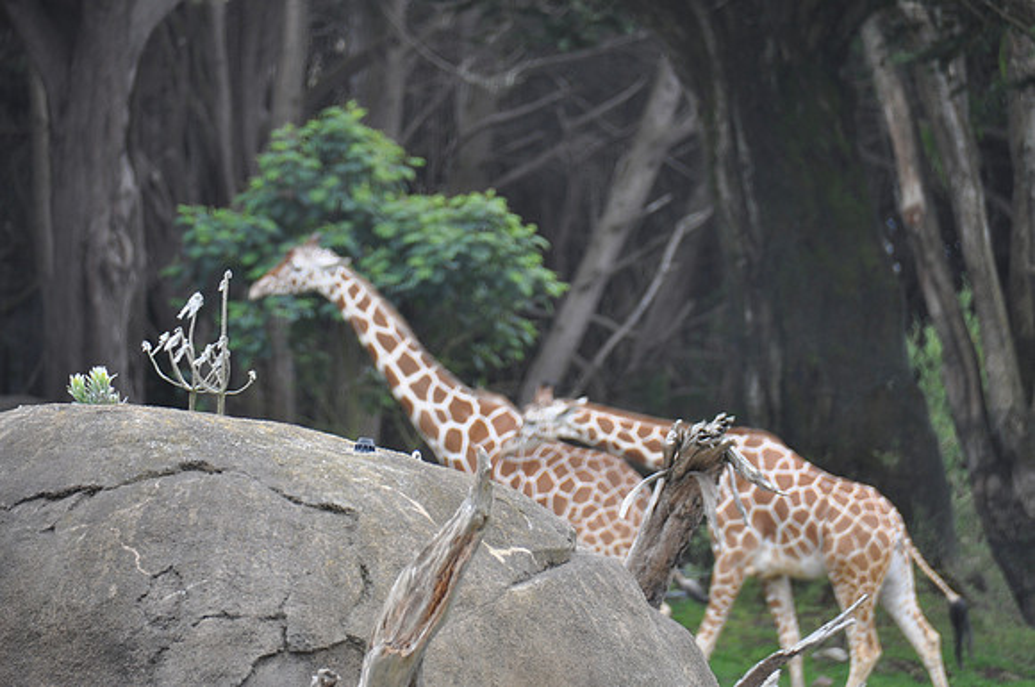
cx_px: 518
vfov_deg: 3.0
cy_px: 344
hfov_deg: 4.6
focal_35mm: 450
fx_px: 12919
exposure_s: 1/320
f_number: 5.6
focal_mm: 300
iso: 320
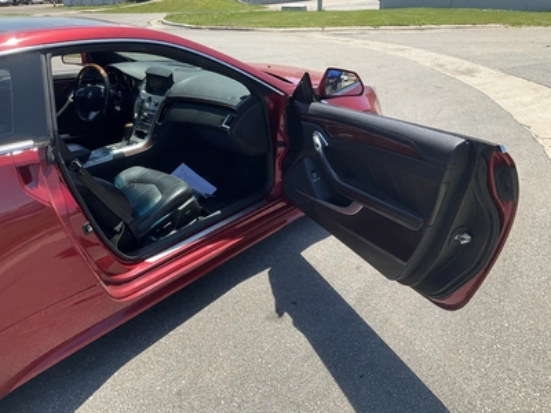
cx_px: 276
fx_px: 462
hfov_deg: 61.7
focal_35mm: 29
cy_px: 206
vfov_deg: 48.2
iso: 25
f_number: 1.8
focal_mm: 3
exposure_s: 1/944
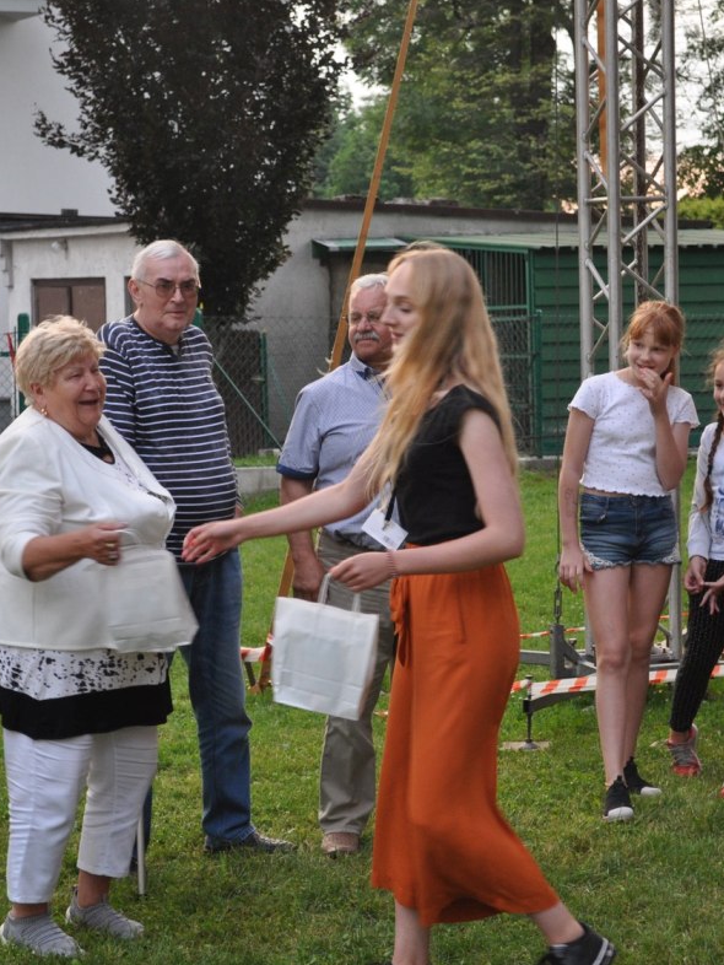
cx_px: 305
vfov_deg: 22.2
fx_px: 2453
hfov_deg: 16.8
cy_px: 482
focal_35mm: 88
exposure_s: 1/60
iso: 720
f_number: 5.3
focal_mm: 40
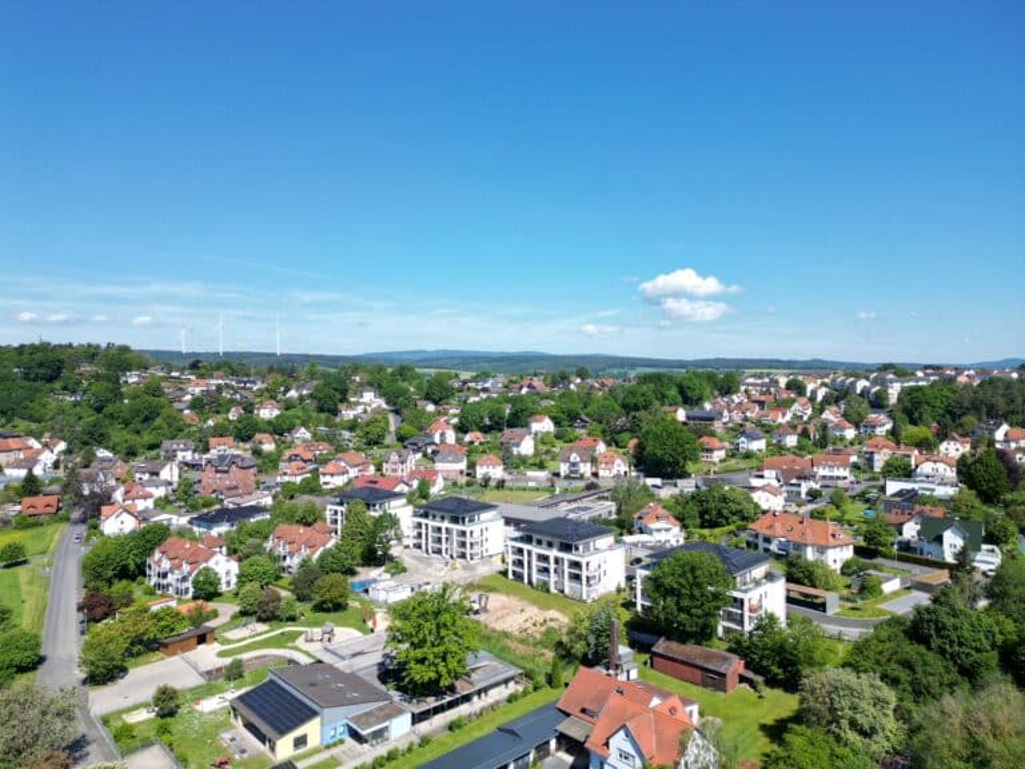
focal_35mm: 24
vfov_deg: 56.8
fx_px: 711
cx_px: 512
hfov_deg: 71.6
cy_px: 384
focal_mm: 6.72
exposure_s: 1/2500
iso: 110
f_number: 1.7
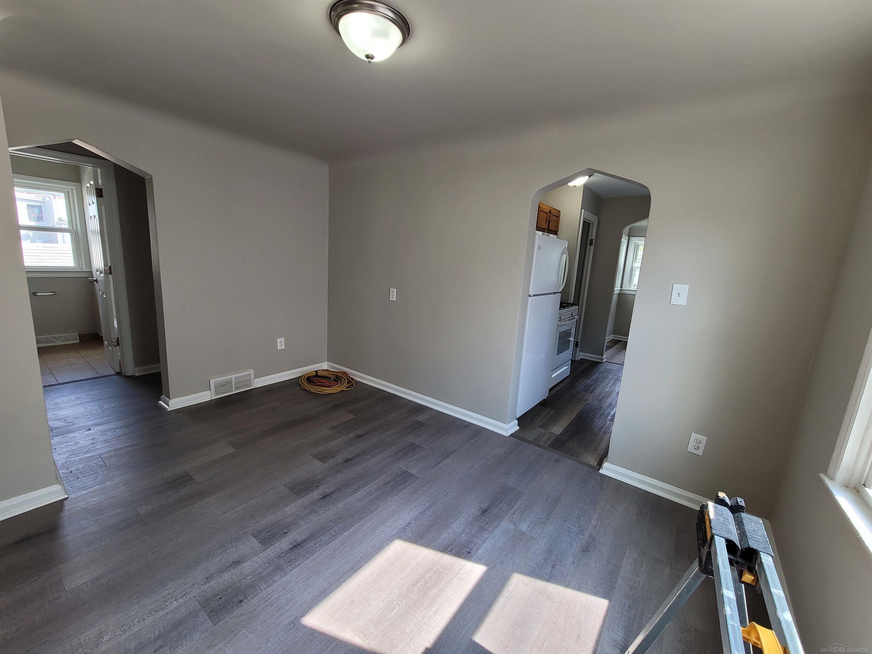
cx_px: 436
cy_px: 327
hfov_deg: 106.2
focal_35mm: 13
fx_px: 327
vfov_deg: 89.9
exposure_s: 1/120
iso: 100
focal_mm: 2.2
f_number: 2.2
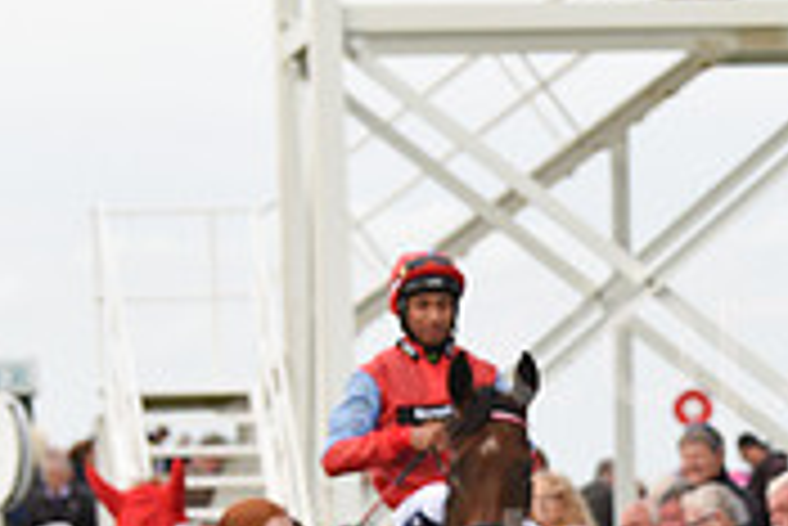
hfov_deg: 6.3
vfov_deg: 4.2
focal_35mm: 324
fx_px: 7098
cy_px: 627
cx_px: 1085
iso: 640
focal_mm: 98
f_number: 4.5
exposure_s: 1/1250
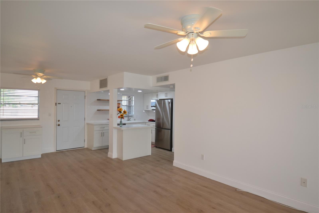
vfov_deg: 63.2
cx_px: 160
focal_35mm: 20
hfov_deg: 85.4
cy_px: 106
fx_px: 173
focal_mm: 13
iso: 400
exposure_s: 1/125
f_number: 4
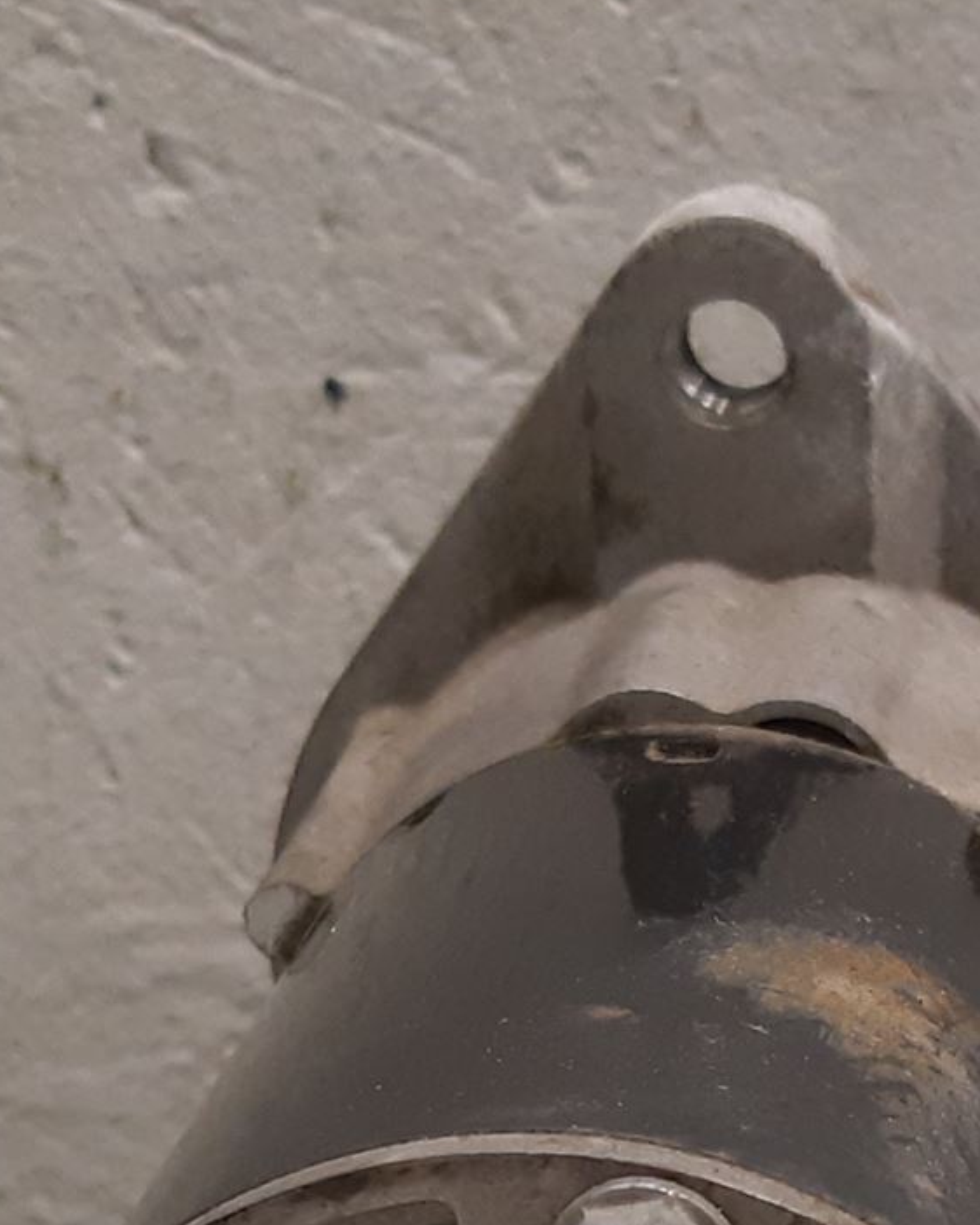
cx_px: 983
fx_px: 2682
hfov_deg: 20.1
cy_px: 1324
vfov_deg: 24.1
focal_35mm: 74
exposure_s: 1/50
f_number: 1.7
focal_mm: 3.93
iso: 160
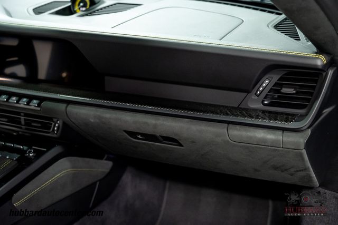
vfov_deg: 25.5
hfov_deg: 37.5
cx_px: 169
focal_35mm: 53
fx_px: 498
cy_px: 112
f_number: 4
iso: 3200
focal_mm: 53
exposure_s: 1/60
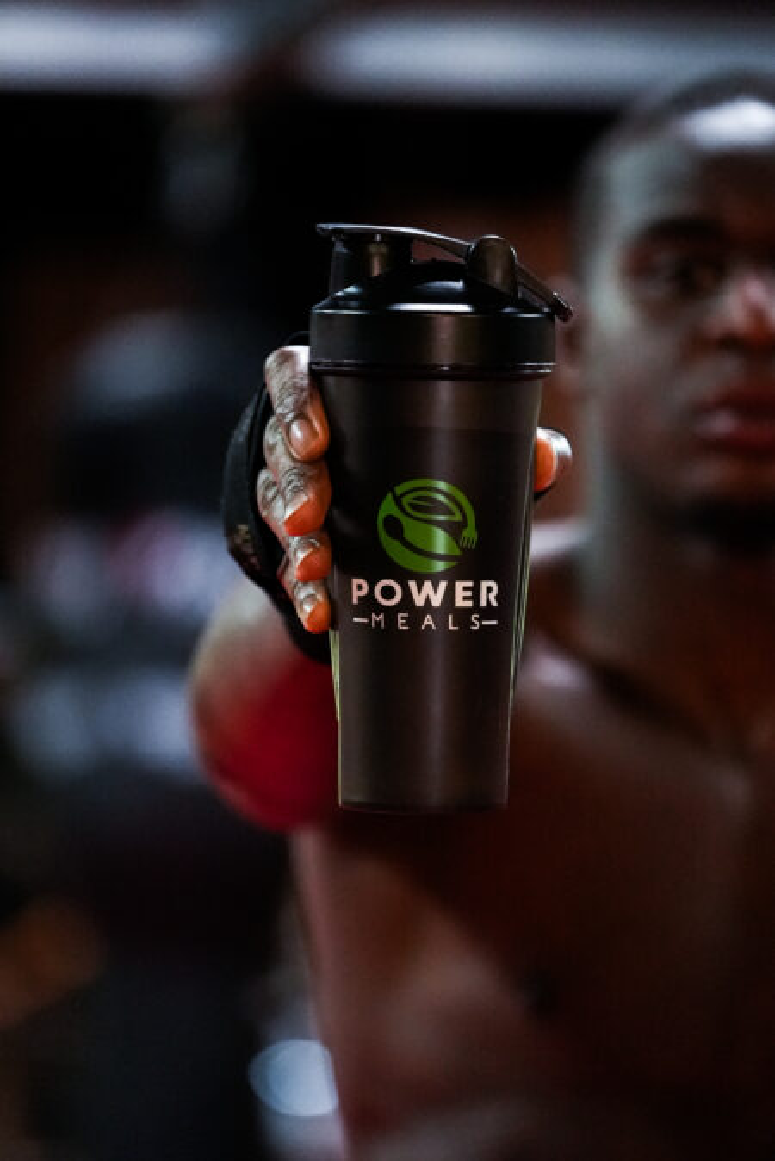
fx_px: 6451
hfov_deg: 6.9
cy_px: 580
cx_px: 388
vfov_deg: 10.3
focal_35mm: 200
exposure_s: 1/400
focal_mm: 200
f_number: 4
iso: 12800
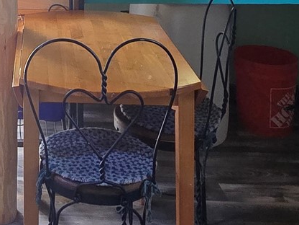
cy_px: -126
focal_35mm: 64
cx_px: 1
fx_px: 553
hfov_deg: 28.4
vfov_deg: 19.5
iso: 200
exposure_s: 1/60
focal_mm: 2.2
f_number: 2.2
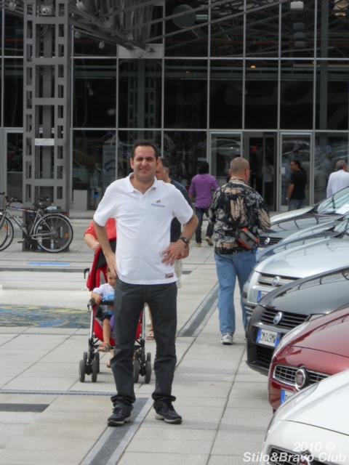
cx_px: 174
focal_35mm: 140
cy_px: 232
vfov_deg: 14.1
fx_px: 1882
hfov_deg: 10.6
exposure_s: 1/500
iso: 200
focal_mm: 25
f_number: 6.6
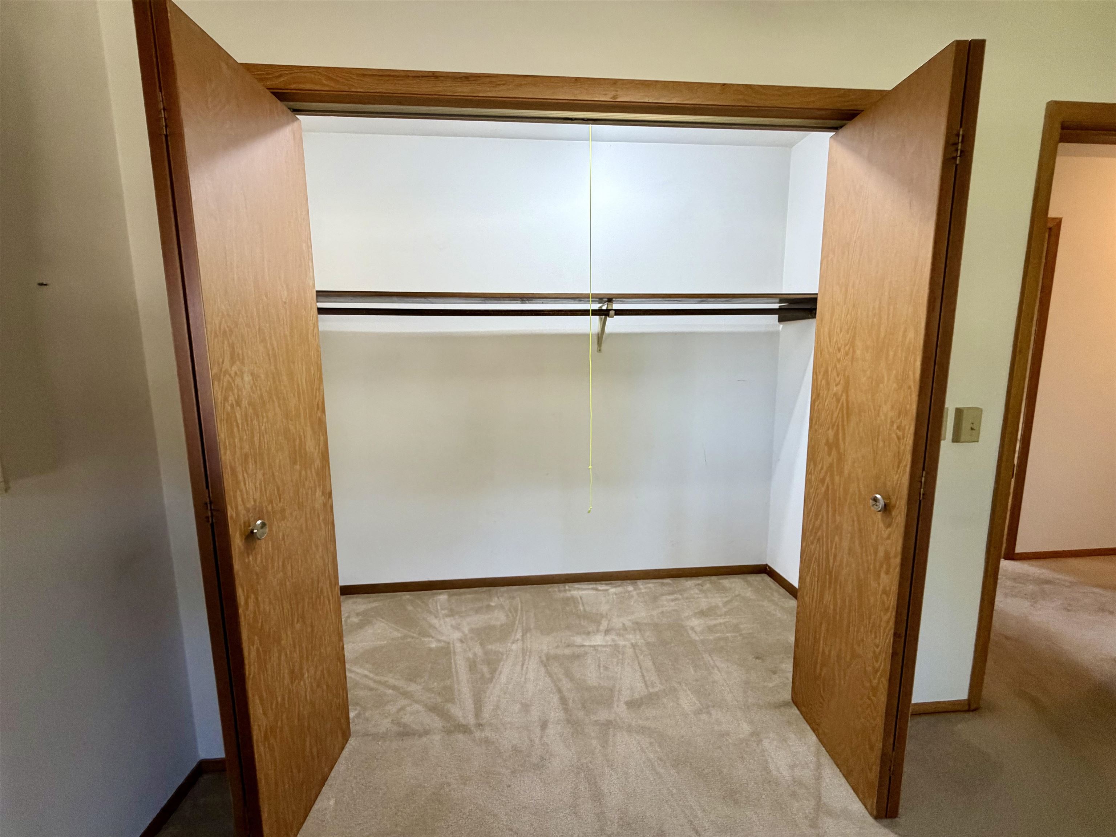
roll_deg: +1.3
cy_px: 418
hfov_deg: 102.1
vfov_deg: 85.7
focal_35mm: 14
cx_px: 558
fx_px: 451
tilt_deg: -7.6
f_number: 2.2
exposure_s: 1/120
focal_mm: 2.22
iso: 250
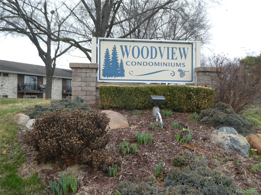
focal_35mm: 31
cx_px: 130
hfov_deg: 58.4
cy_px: 98
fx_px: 234
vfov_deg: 45.4
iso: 80
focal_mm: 5.4
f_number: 3.5
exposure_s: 1/125
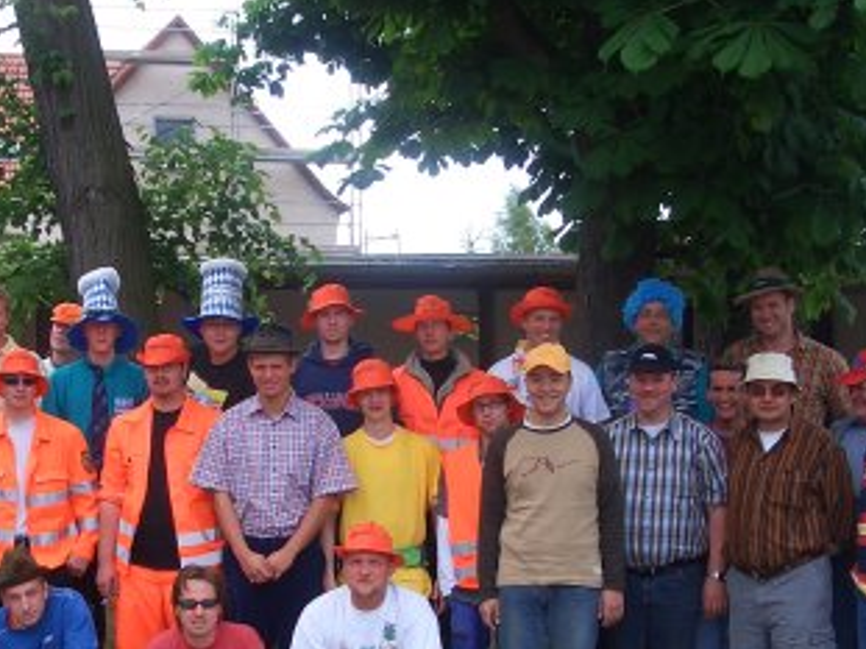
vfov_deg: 24.1
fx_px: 1500
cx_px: 288
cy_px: 496
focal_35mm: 60
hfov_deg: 31.9
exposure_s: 1/250
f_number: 4.3
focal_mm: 5.8
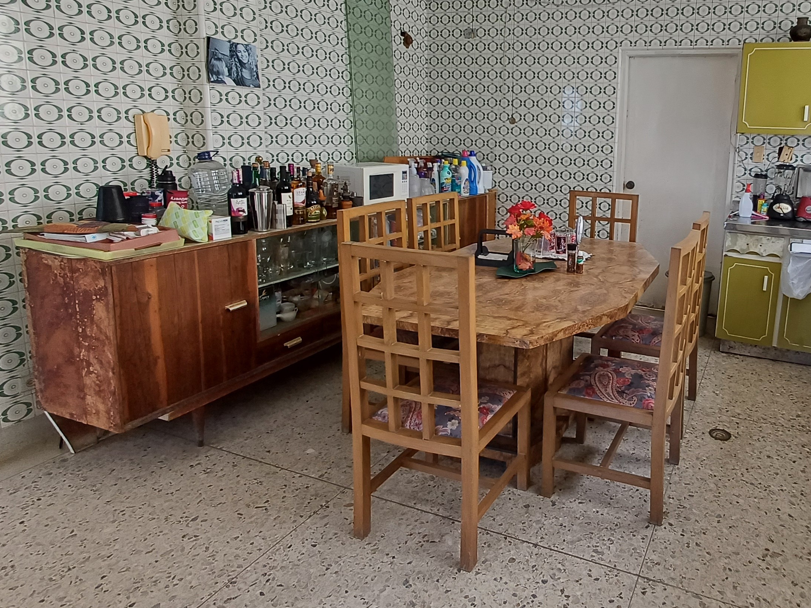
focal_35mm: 24
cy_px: 221
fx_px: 562
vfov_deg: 56.0
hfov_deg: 68.1
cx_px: 583
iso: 50
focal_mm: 1.64
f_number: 2.2
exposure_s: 1/60
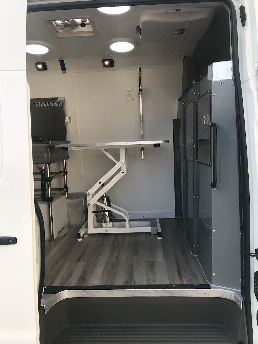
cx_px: 129
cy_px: 172
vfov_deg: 63.4
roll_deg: +2.1
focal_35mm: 28
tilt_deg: -5.0
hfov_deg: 49.7
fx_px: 278
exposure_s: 1/507
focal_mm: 3.99
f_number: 1.8
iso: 20
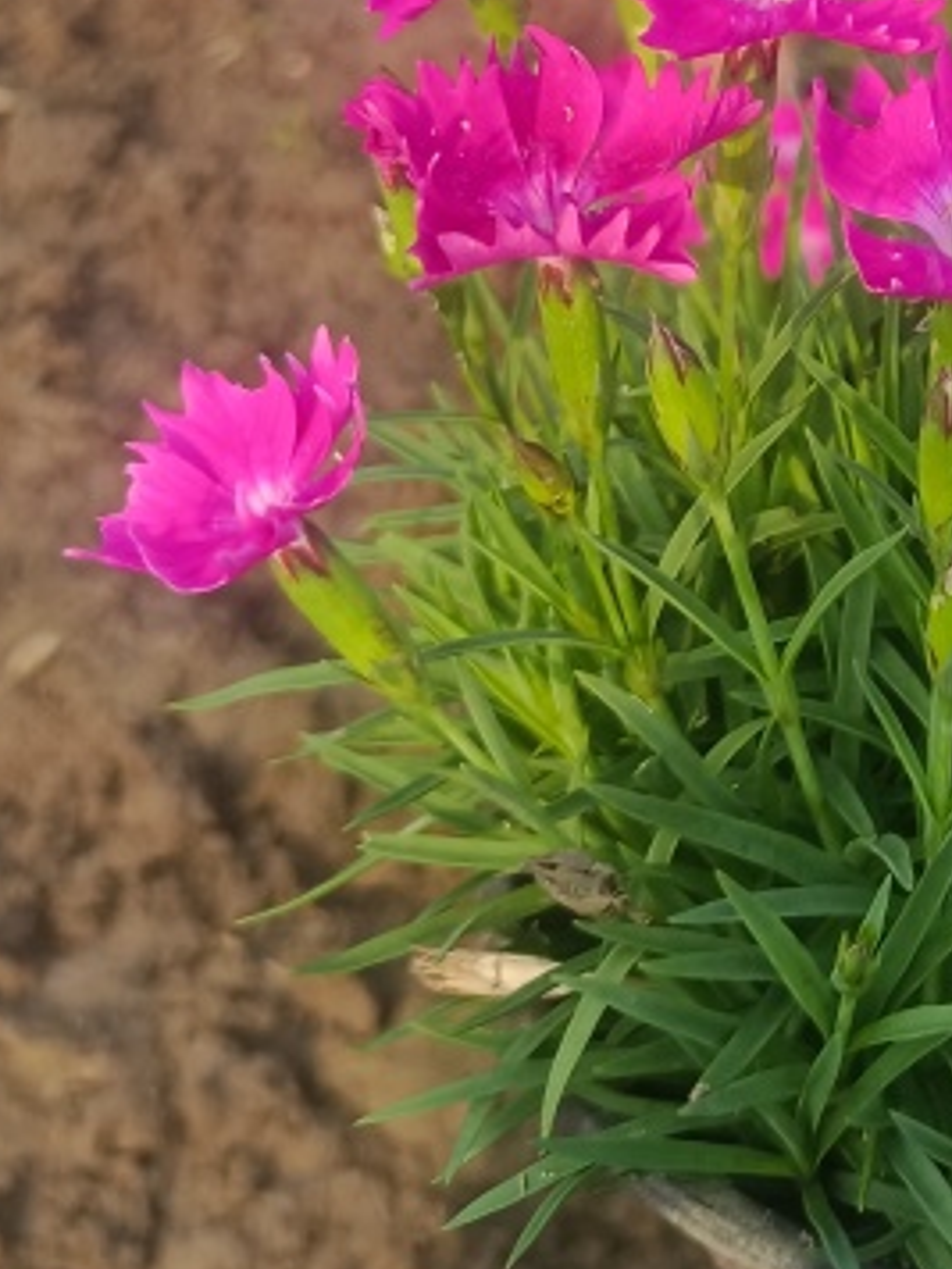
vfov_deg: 24.6
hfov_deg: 18.4
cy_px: -34
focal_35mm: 75
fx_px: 2750
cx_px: 1202
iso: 100
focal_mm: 4.71
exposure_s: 1/194
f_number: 1.79
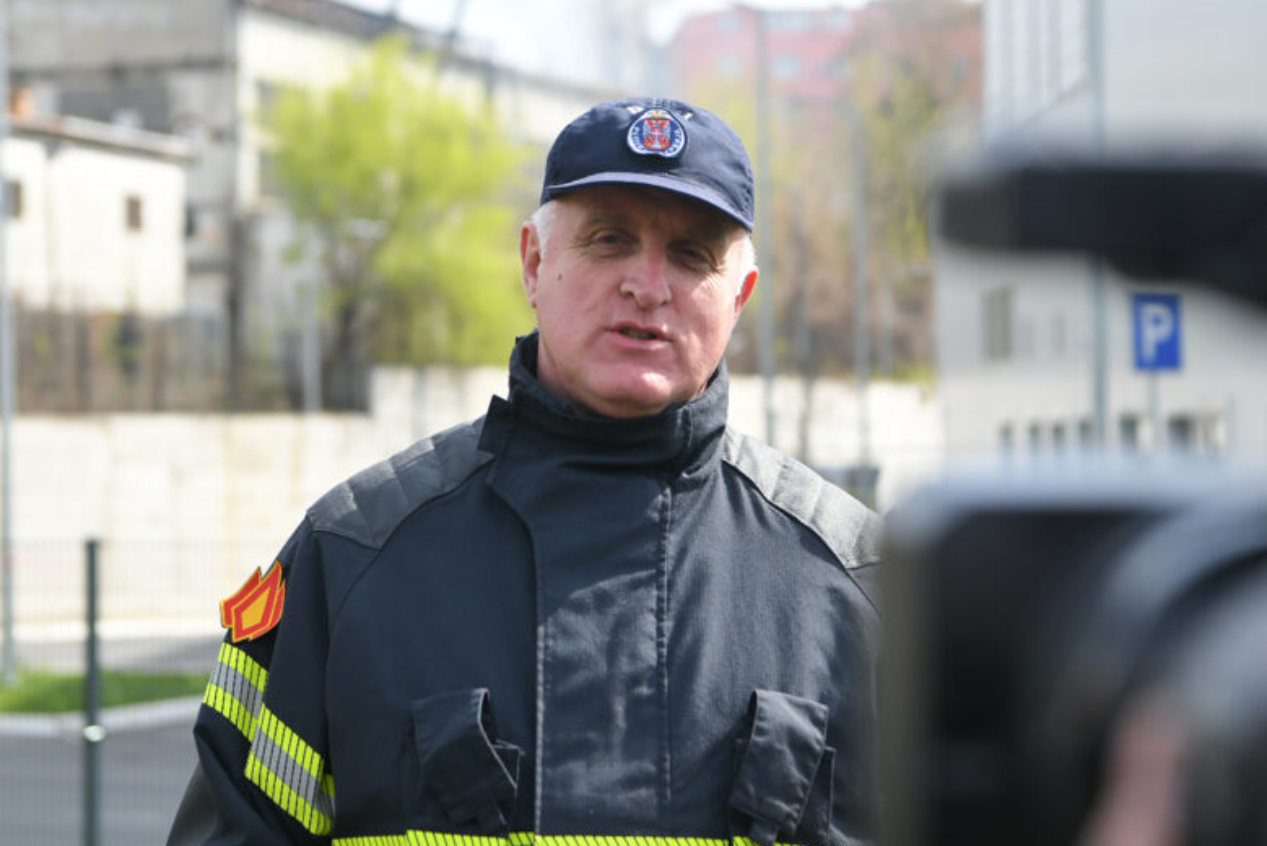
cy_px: 328
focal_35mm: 92
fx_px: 3239
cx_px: 616
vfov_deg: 14.9
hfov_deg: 22.1
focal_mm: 70
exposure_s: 1/640
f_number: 4
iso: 200
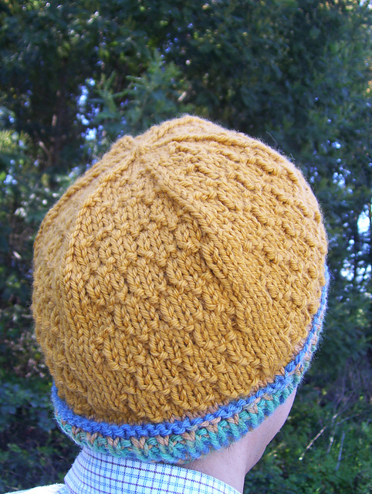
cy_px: 247
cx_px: 186
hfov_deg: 39.8
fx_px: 514
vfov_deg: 51.3
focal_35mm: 36
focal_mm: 6
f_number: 2.7
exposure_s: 1/100
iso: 80
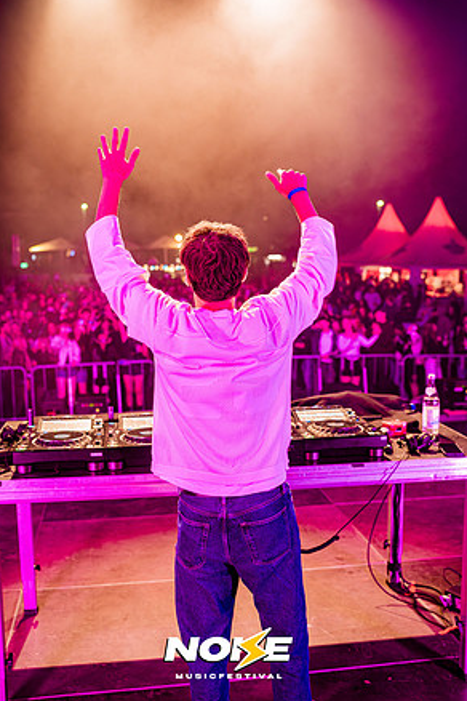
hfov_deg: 36.9
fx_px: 700
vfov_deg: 53.1
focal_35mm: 36
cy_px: 350
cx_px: 229
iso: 1250
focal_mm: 35
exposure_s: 1/160
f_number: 2.8
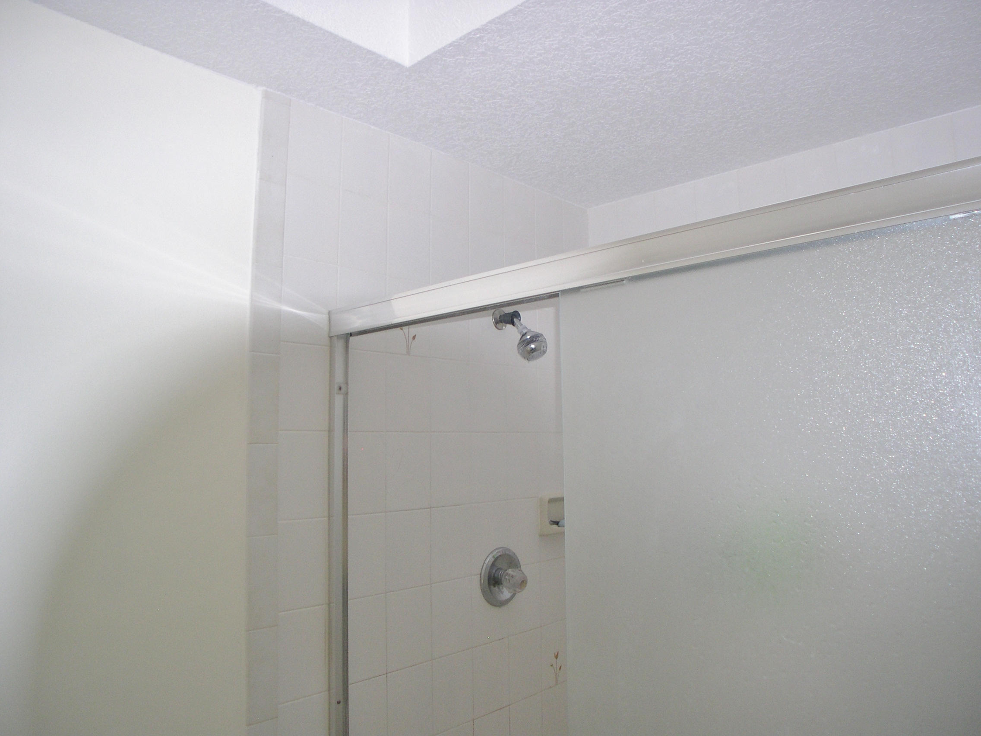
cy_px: 368
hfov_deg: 49.0
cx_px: 490
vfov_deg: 37.7
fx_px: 1077
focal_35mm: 38
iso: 100
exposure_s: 1/60
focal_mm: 8
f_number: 2.8
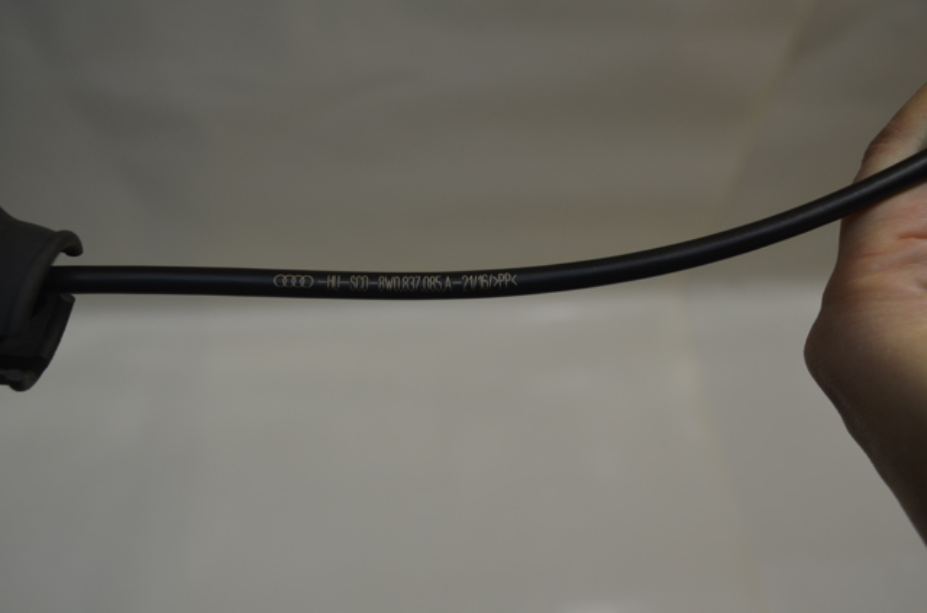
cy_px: 306
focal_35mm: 36
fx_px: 924
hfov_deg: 53.3
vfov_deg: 36.7
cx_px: 464
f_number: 5.6
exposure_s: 1/125
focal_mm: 24
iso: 320
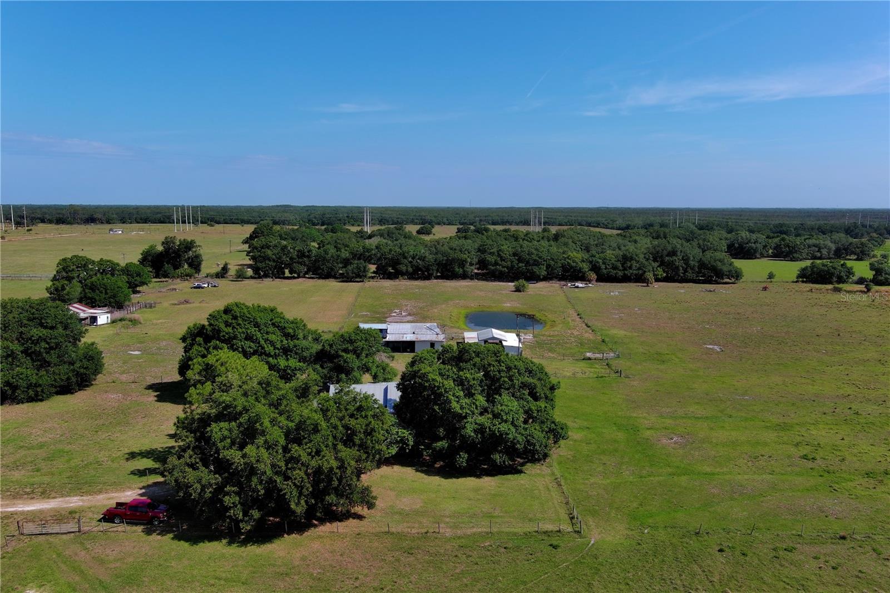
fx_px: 717
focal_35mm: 29
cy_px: 296
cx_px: 445
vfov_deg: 44.9
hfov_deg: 63.7
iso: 100
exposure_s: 1/320
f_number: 9
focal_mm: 10.57
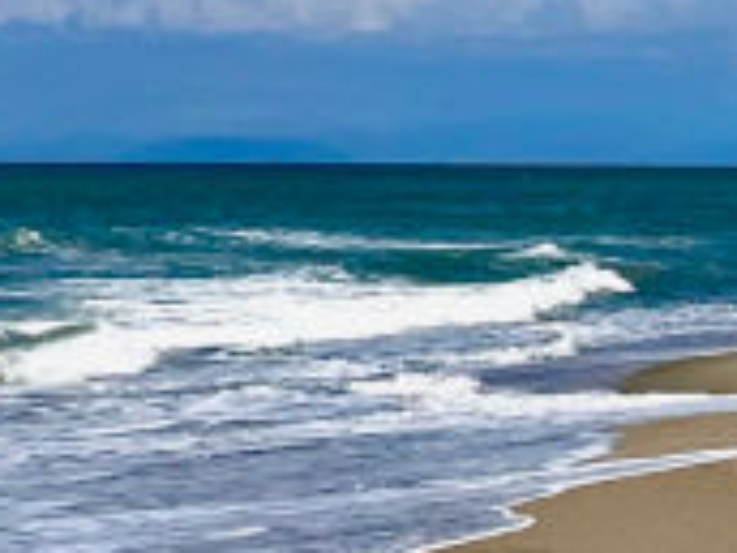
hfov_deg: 10.9
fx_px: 3854
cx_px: 317
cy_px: -219
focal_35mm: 181
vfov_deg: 8.1
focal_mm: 5.1
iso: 50
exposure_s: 1/8403
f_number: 1.6
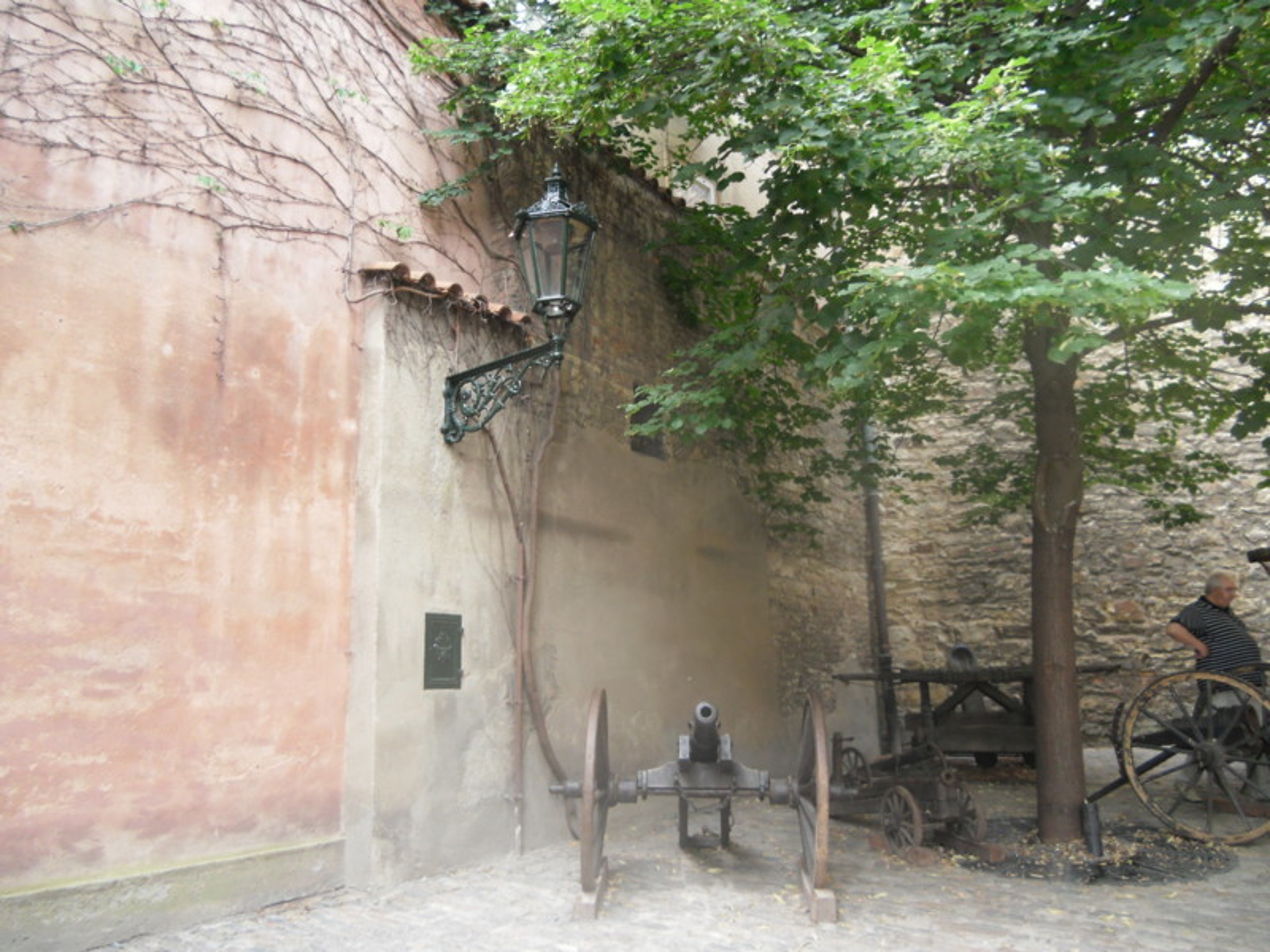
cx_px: 635
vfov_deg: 51.4
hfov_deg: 65.3
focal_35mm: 27
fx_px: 991
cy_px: 476
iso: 200
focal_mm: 4.9
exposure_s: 1/60
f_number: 3.2
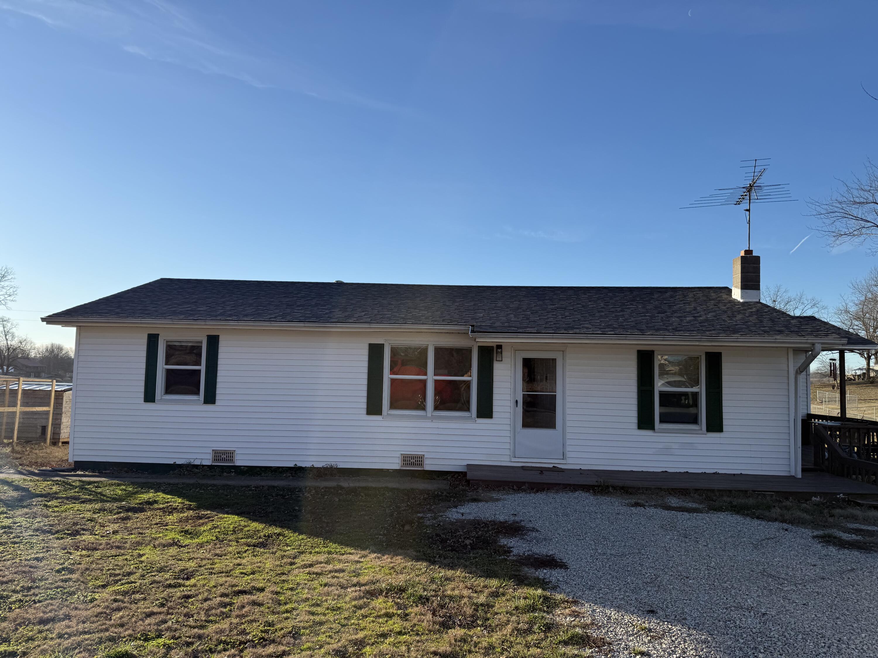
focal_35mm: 24
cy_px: 329
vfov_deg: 56.8
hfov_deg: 71.6
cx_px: 439
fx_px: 609
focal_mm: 6.76
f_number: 1.78
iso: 80
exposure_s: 1/3759
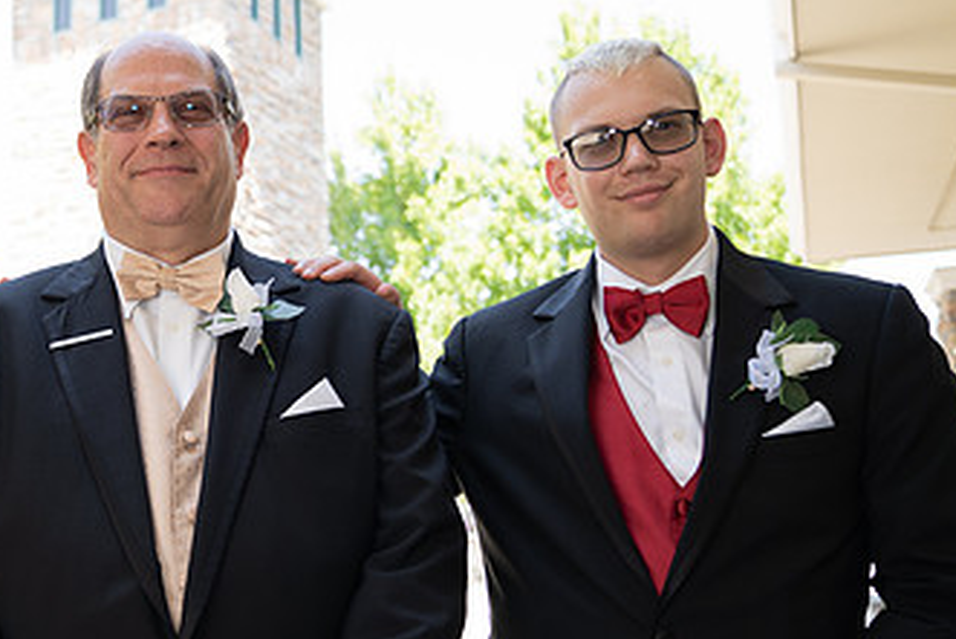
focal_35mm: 42
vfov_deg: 31.9
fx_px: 1116
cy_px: 369
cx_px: 194
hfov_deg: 44.2
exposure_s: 1/200
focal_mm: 24
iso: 160
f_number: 2.8
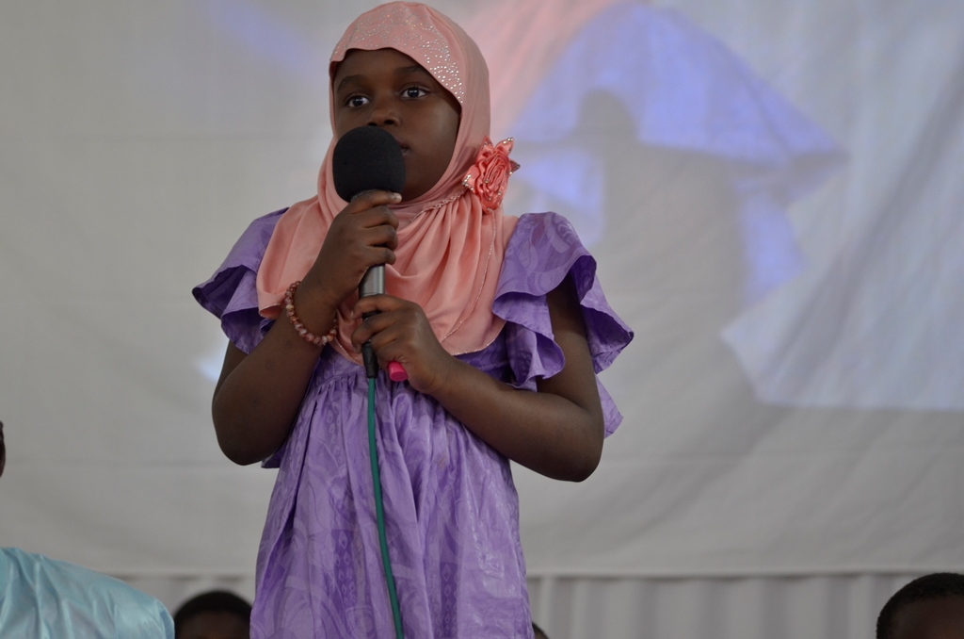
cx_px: 482
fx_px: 3447
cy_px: 320
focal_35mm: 129
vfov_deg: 10.6
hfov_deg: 15.9
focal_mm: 86
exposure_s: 1/50
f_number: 4
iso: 640
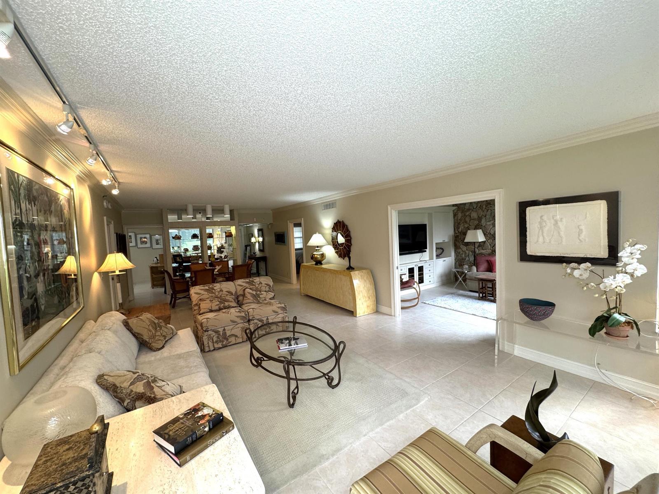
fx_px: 267
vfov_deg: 85.7
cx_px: 330
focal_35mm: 14
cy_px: 247
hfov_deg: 102.1
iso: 200
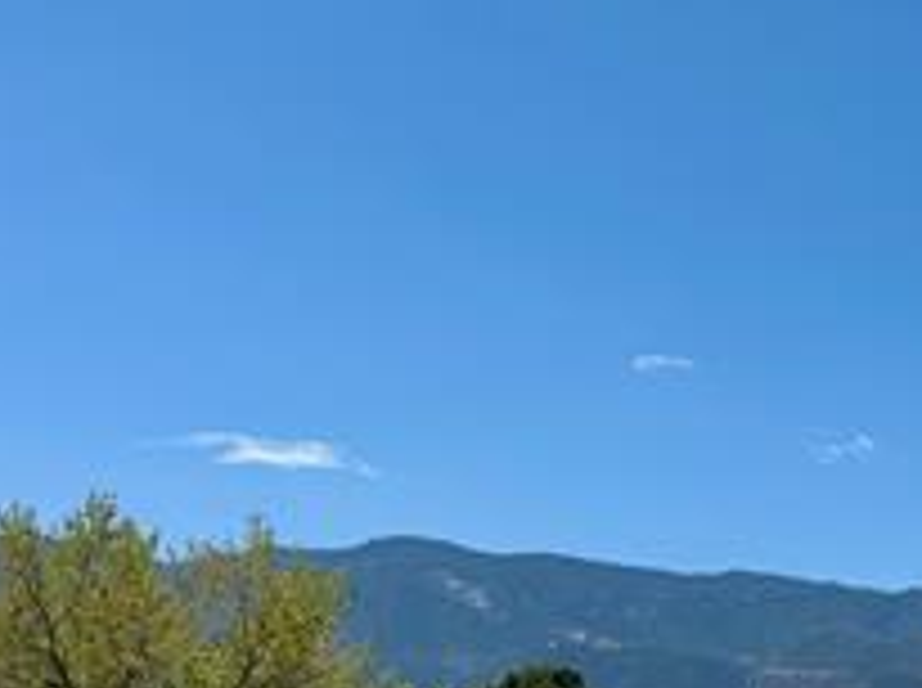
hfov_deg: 24.1
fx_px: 1994
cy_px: 569
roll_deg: -2.1
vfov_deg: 19.3
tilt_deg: +8.1
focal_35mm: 75
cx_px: 1052
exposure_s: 1/5348
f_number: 1.78
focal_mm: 6.76
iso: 80
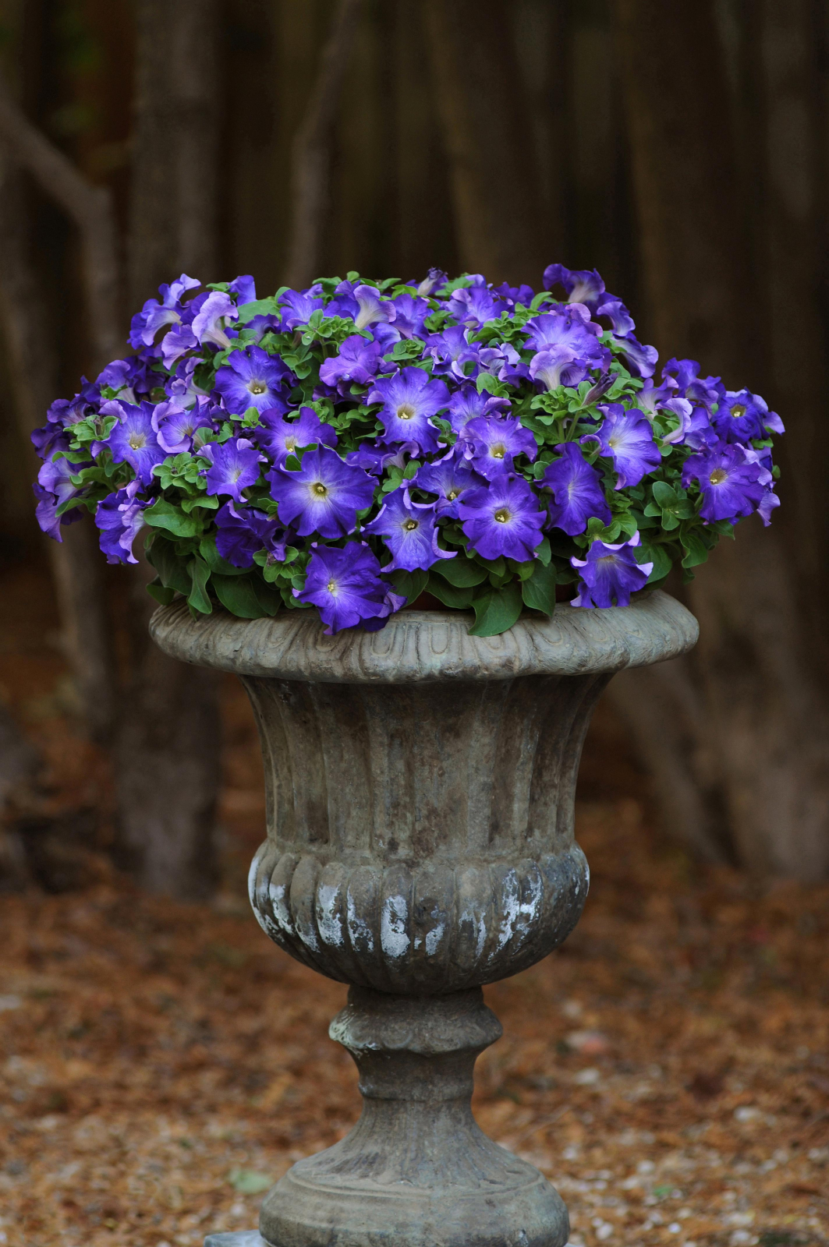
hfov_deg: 6.3
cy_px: 624
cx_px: 414
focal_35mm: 218
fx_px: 7530
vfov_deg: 9.5
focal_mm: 145
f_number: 4
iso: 200
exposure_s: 1/80
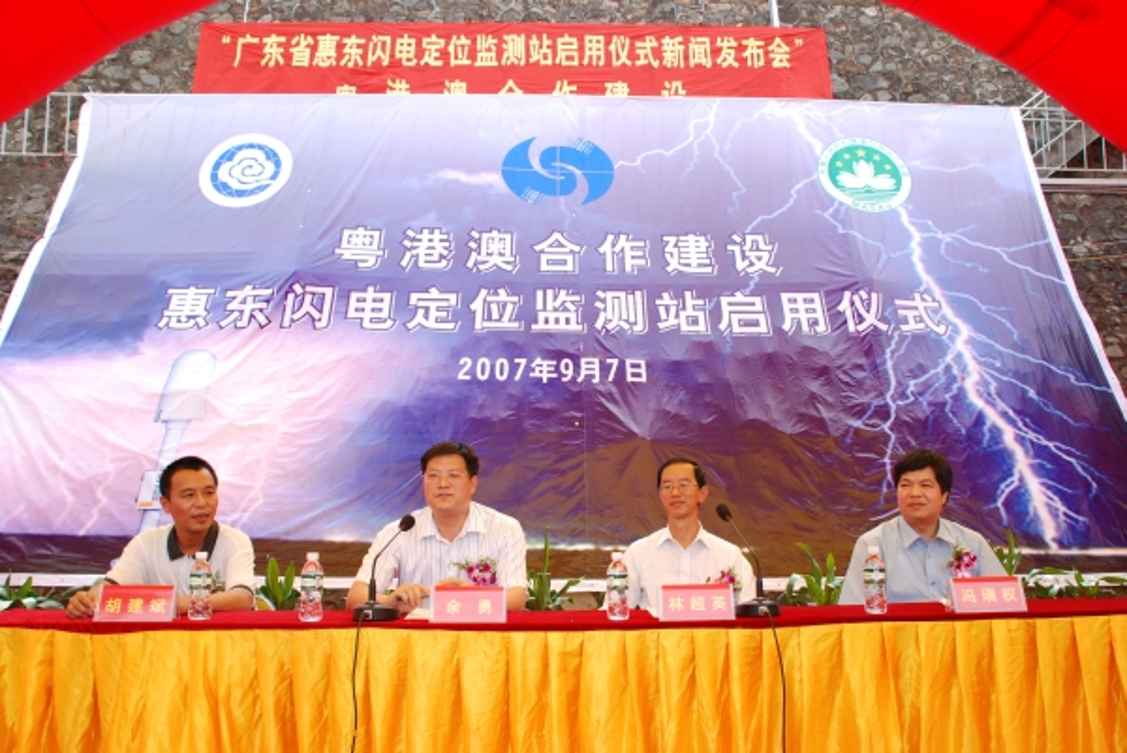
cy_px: 376
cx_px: 564
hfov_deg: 61.9
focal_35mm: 30
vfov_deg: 43.7
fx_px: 940
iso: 200
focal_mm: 20
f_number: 6.3
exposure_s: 1/160
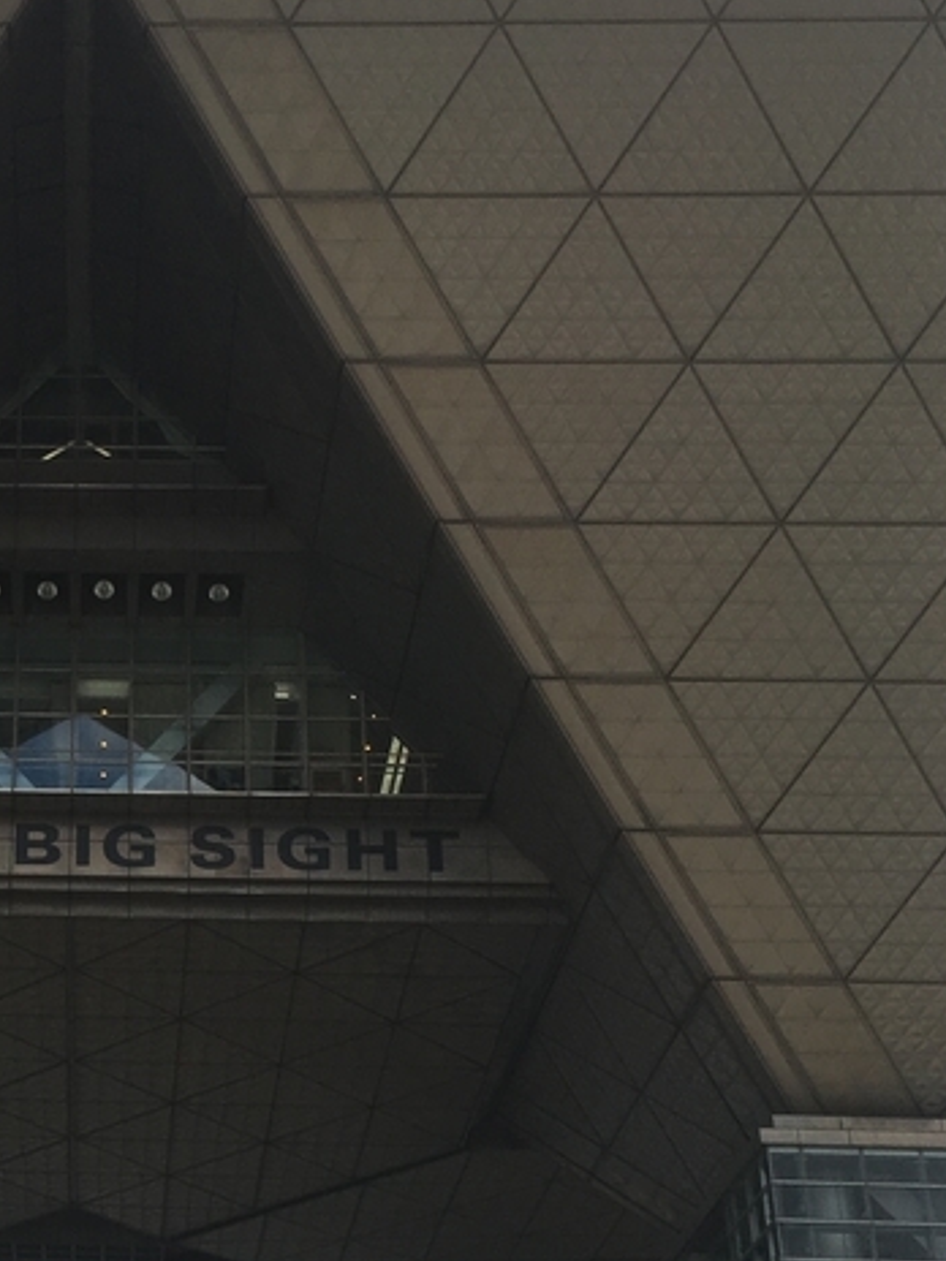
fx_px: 2332
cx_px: -14
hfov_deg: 22.0
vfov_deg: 30.0
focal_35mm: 64
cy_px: 845
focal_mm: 4.15
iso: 25
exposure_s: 1/1166
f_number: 2.2
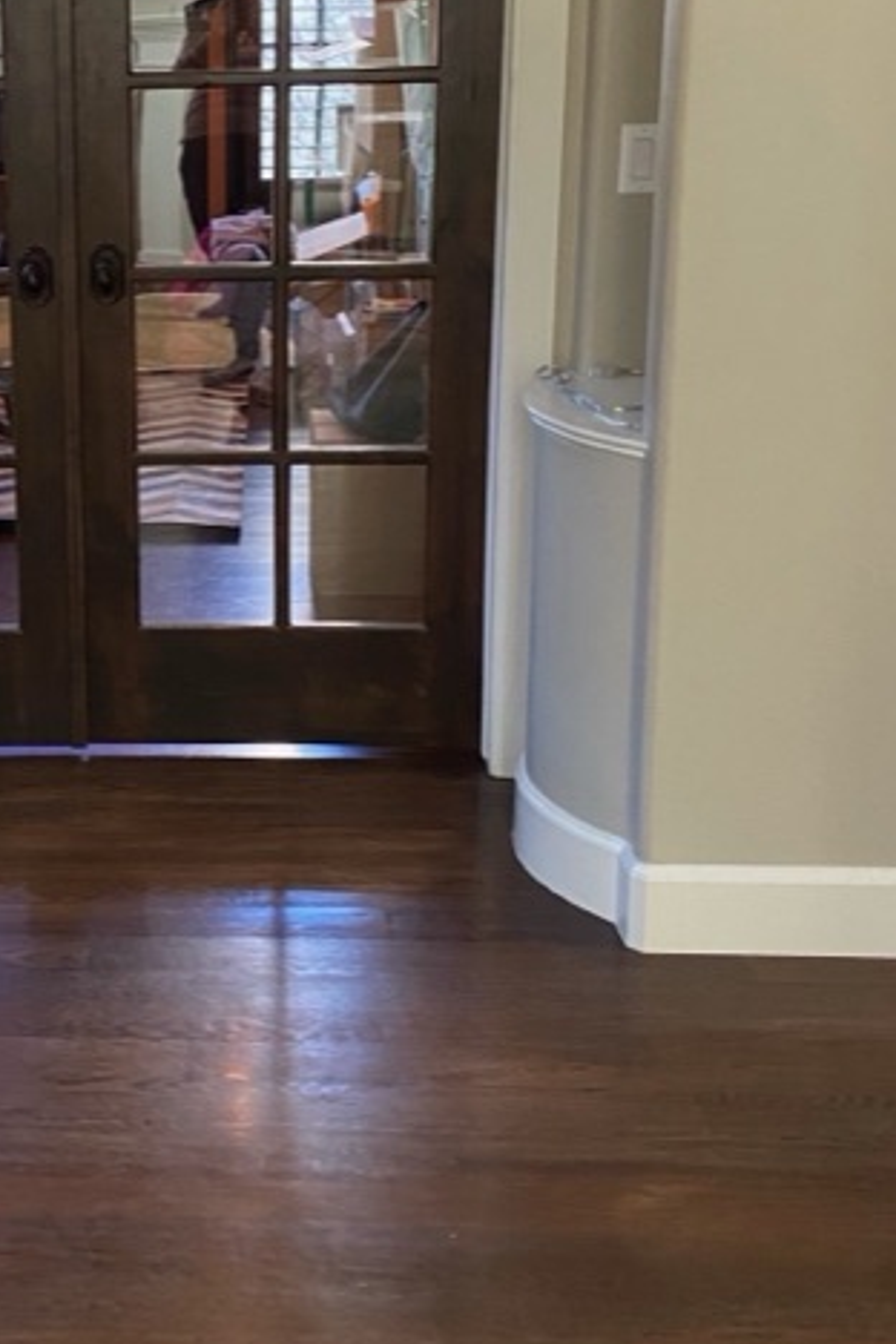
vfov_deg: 38.0
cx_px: 72
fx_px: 1941
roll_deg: +0.7
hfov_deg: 25.1
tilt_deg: -13.9
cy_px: 520
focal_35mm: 52
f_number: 1.8
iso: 500
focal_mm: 4.25
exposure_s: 1/43
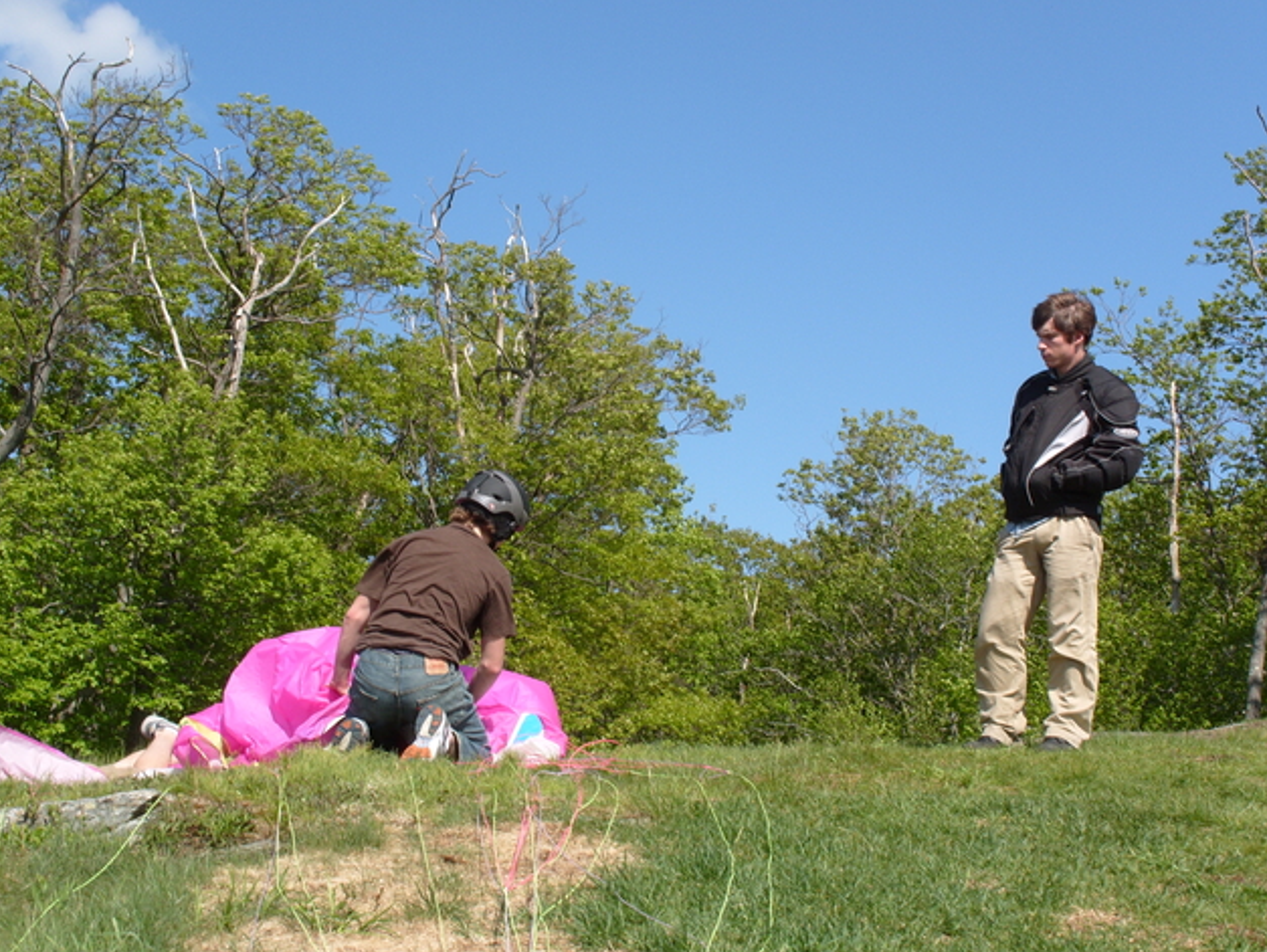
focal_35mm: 51
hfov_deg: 37.5
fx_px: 1868
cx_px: 622
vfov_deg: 28.6
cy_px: 469
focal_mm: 11.1
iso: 80
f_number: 6.2
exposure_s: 1/350
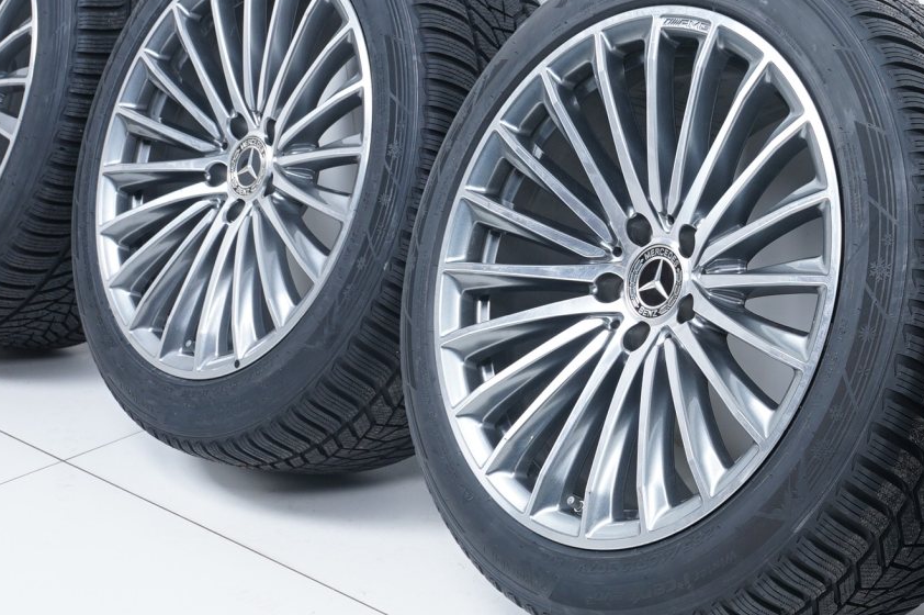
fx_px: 1872
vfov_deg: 18.6
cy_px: 315
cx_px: 850
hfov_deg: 26.7
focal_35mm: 73
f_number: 7.1
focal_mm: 32
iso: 250
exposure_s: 1/100
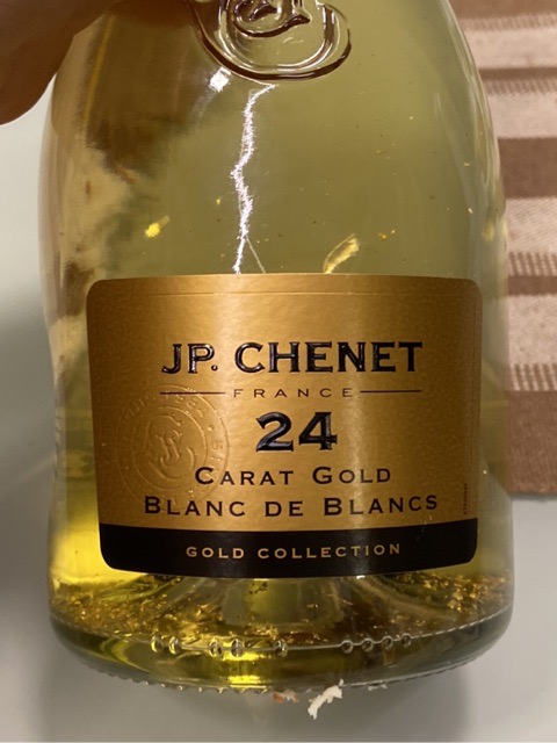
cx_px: 278
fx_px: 579
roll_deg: -0.6
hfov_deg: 51.4
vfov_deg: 65.3
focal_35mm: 27
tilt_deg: -44.1
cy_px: 372
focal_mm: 4.25
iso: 125
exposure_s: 1/40
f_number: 1.8
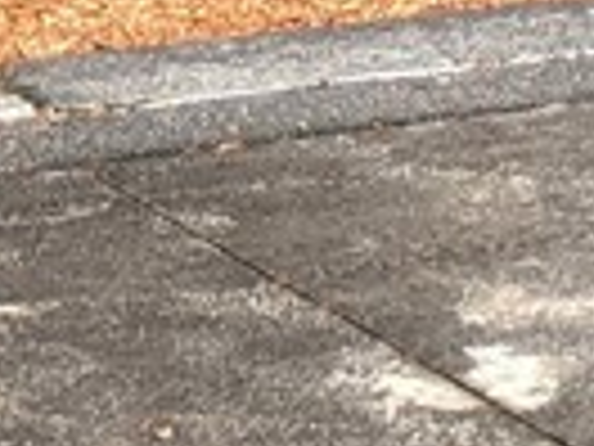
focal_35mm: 210
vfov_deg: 6.3
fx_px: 3604
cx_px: 896
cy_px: -1027
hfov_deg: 9.2
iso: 65
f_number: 1.8
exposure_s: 1/4695
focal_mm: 4.44
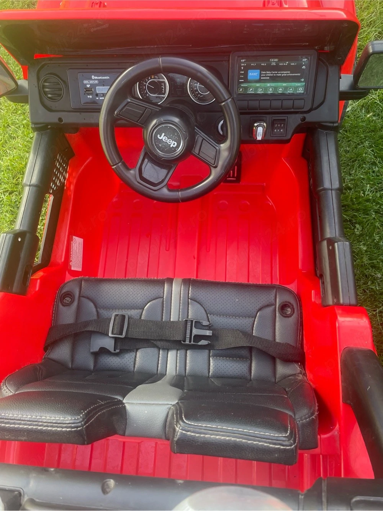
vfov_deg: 67.3
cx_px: 192
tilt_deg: -73.6
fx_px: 384
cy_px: 256
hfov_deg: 53.0
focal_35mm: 26
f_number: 1.6
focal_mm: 4.2
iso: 50
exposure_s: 1/121
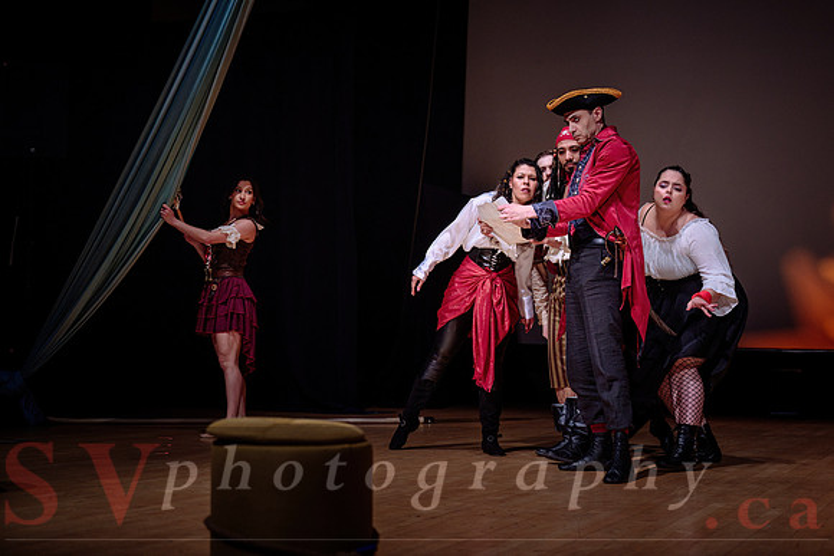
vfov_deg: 24.8
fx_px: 1265
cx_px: 484
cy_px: 284
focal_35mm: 55
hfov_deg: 36.4
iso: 800
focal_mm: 46
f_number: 2.8
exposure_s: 1/320
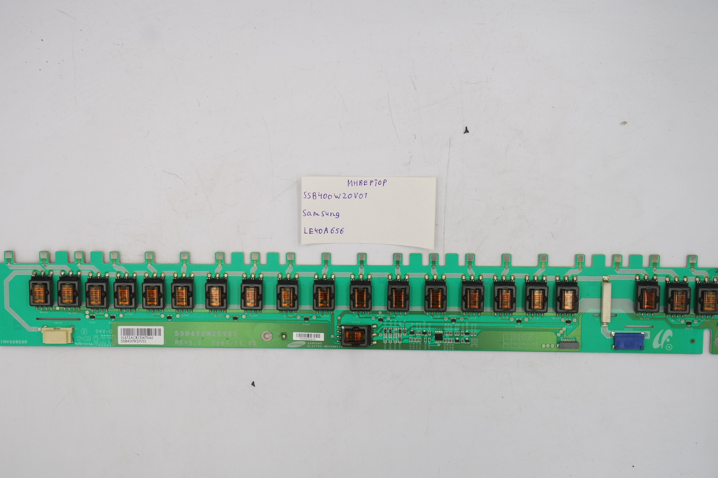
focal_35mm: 39
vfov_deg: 34.2
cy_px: 245
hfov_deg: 49.5
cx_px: 351
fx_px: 778
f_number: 5.6
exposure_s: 1/125
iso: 160
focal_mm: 13
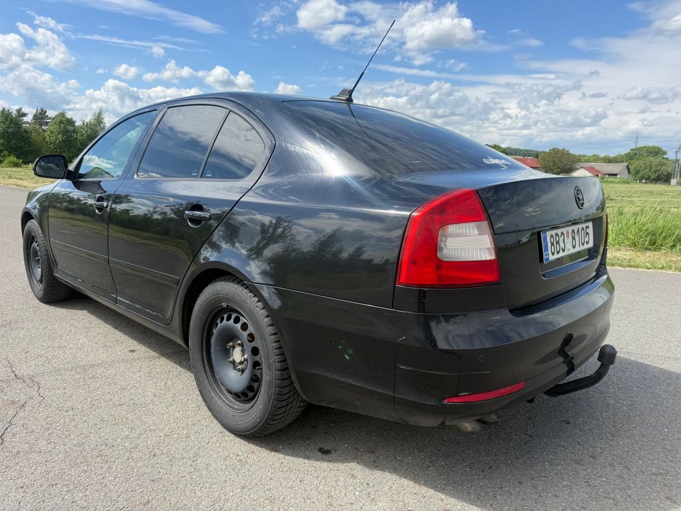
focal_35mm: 24
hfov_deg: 71.6
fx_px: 472
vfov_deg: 56.8
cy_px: 256
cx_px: 340
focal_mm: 6.76
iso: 80
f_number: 1.78
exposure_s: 1/3425
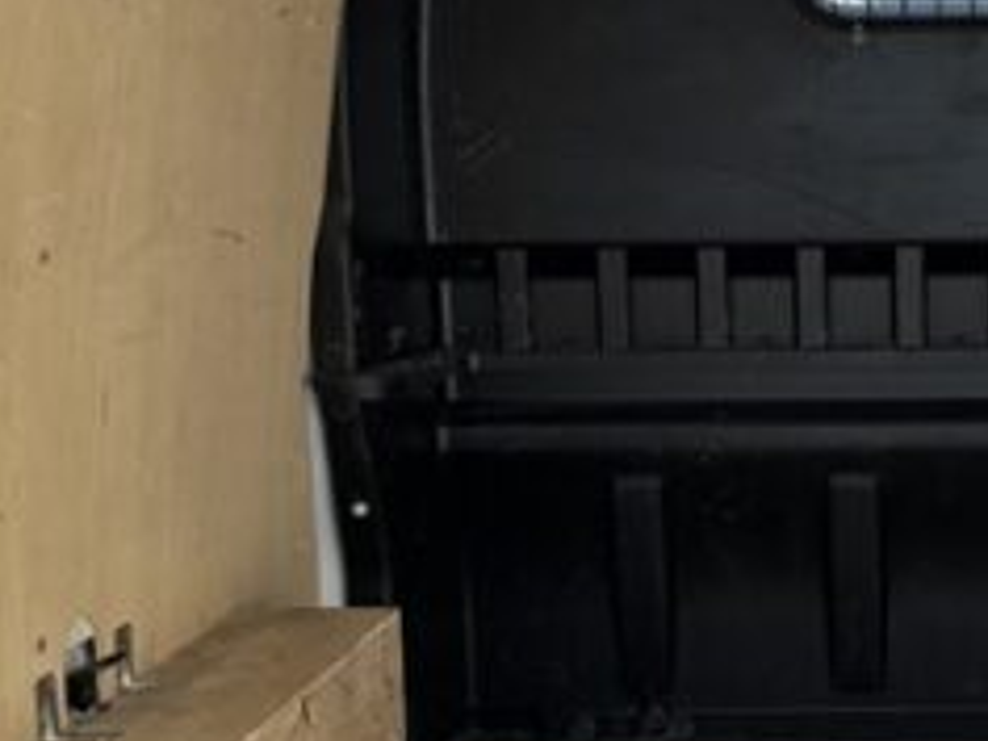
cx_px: 996
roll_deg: +0.3
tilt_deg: -10.7
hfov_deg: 23.9
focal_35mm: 78
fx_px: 2226
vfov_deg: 18.8
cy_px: 527
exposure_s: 1/1541
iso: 80
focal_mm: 6.86
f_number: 1.78
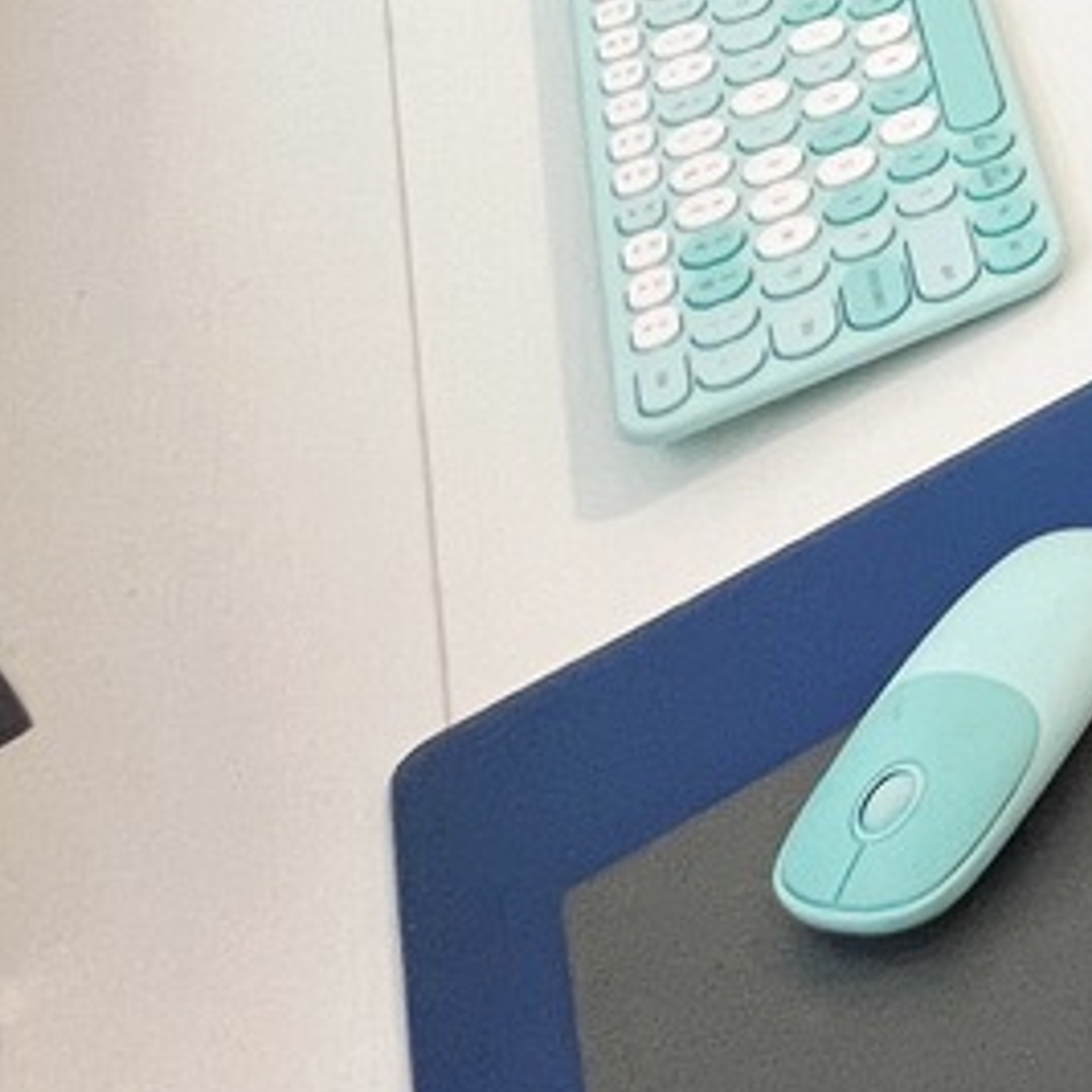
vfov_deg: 19.4
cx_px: 2609
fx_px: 2213
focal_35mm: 62
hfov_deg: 15.3
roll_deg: -1.5
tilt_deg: -24.2
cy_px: -961
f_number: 1.8
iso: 160
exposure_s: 1/30
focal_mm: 1.57
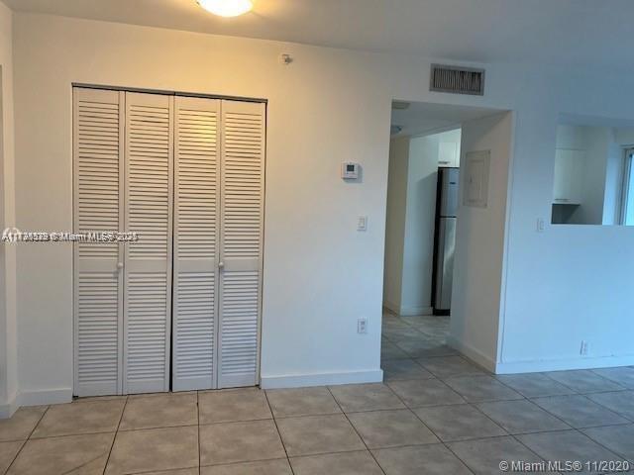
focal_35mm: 26
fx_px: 476
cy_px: 238
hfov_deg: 67.3
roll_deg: -2.2
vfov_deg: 53.1
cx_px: 317
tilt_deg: -4.7
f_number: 1.8
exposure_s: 1/60
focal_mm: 4.25
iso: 200
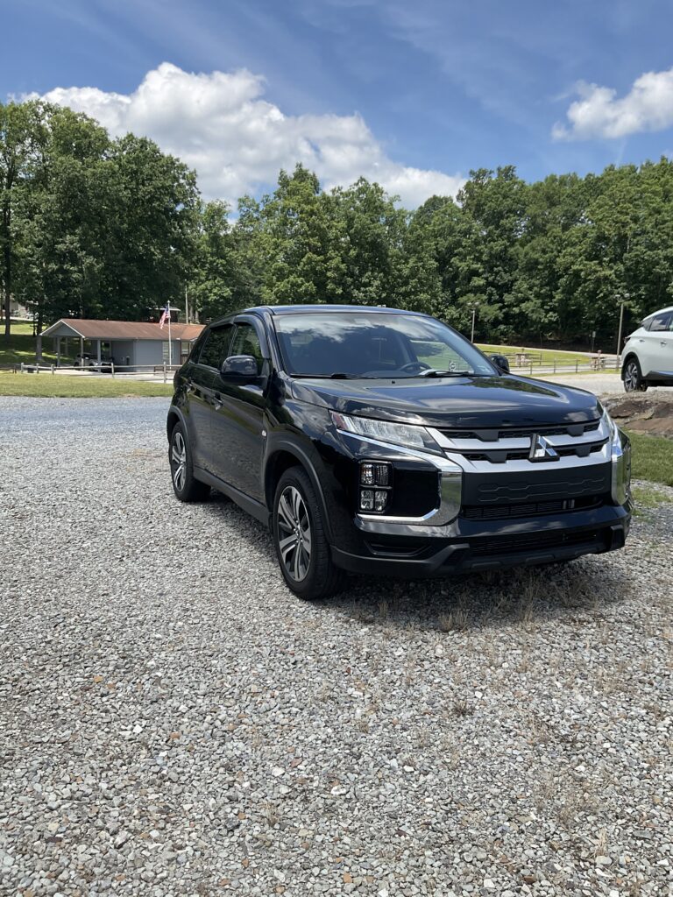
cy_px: 448
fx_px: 752
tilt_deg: -8.6
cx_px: 336
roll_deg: -2.1
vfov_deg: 61.7
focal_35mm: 29
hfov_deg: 48.2
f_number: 1.8
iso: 16
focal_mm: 3
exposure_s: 1/1195
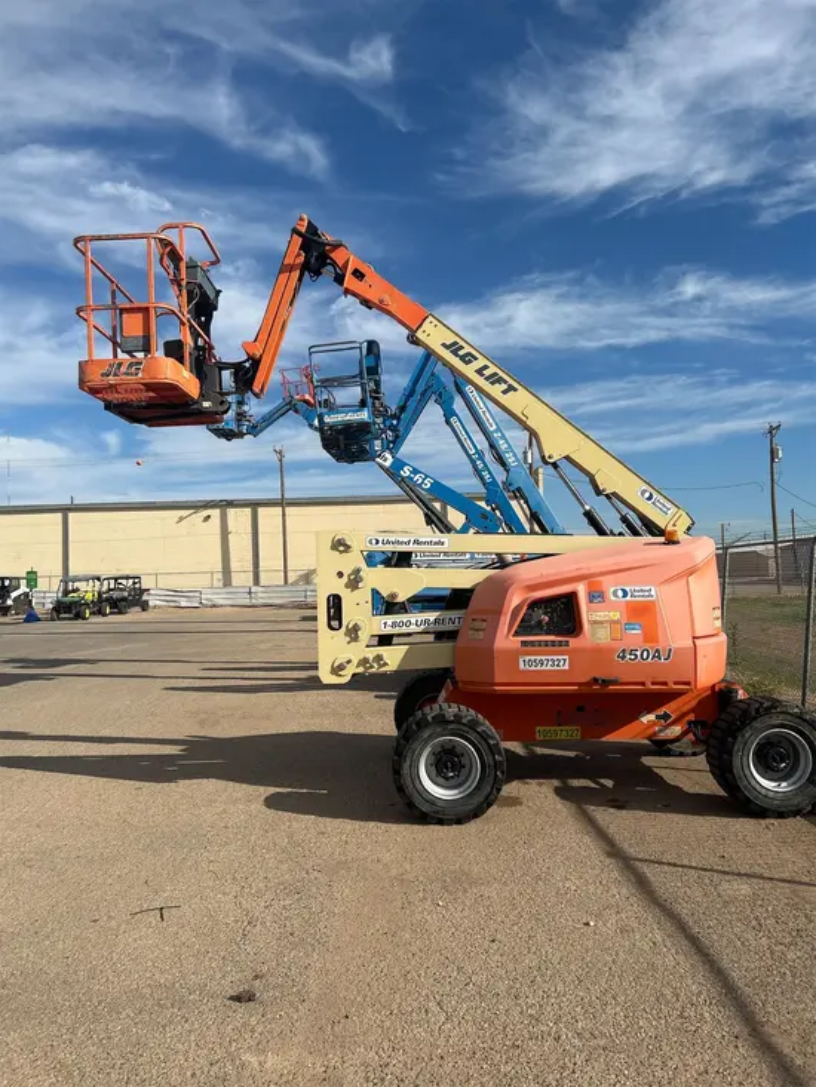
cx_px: 408
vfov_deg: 67.3
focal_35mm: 26
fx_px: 817
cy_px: 544
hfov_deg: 53.1
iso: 50
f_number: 1.5
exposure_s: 1/6211
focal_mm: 5.7
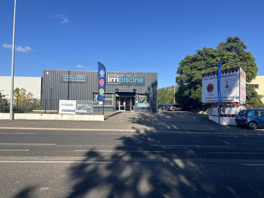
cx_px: 132
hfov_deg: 67.3
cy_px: 99
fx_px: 198
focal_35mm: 26
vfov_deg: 53.1
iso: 50
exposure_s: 1/3704
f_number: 1.5
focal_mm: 5.7
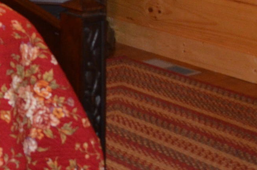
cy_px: -138
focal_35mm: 125
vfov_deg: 10.3
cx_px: -143
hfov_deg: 15.1
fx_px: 890
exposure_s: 1/60
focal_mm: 18
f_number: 3.5
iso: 1100
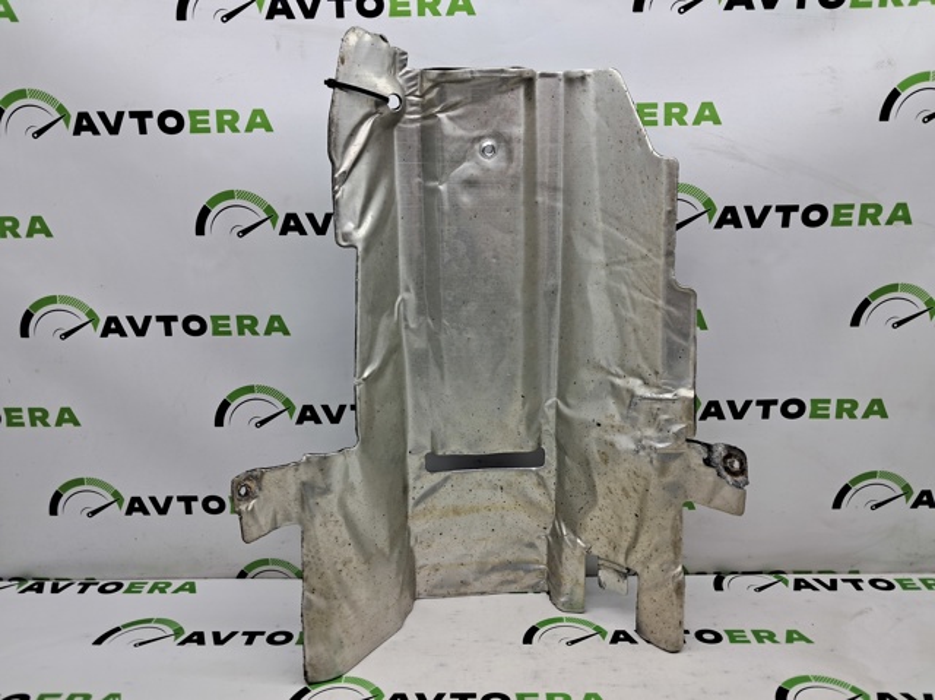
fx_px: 729
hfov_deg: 65.4
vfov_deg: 51.3
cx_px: 468
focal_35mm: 27
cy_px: 350
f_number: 1.8
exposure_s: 1/100
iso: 50
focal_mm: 4
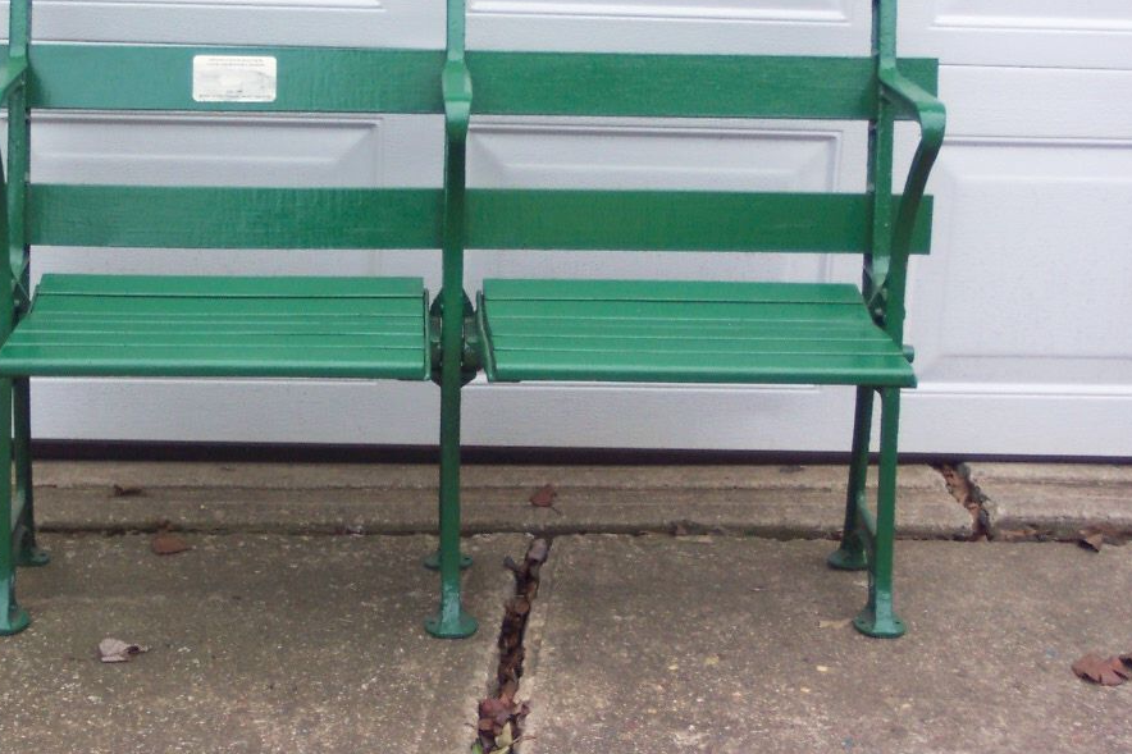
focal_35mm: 77
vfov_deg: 17.7
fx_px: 2421
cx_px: 488
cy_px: 315
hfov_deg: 26.3
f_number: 3.4
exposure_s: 1/90
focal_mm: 13.3
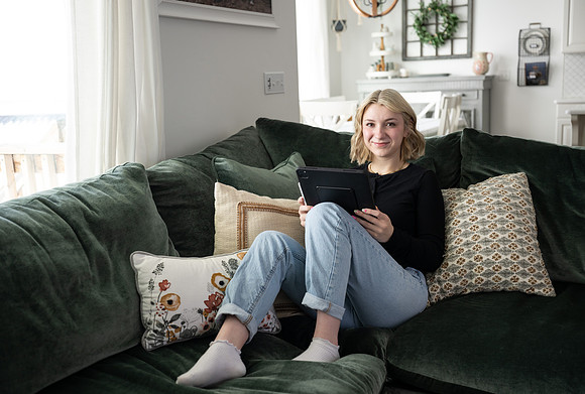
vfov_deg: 36.0
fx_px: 608
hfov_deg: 51.4
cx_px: 296
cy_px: 197
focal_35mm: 37
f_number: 2.8
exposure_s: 1/250
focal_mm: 37
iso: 200
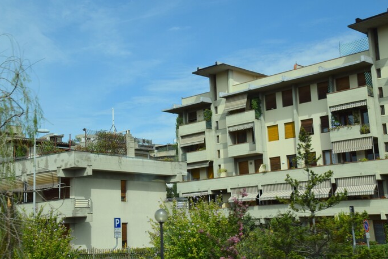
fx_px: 603
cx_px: 165
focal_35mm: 56
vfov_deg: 24.2
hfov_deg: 35.6
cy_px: 124
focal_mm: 32
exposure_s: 1/400
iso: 200
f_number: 10
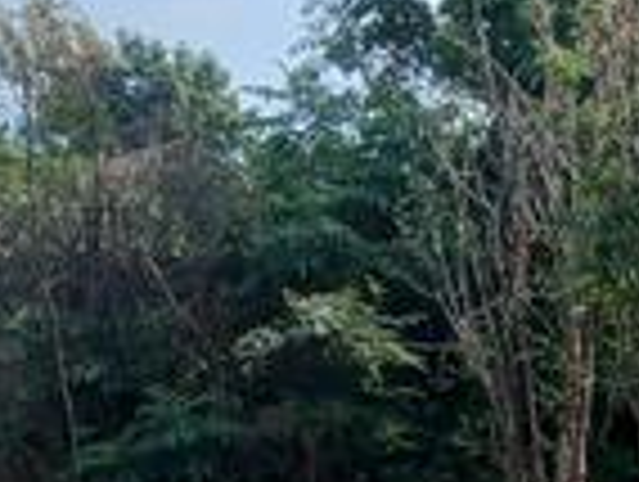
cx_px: 1179
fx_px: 2700
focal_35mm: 146
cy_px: 887
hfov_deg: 12.3
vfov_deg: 9.6
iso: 20
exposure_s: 1/326
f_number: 1.8
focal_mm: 3.98
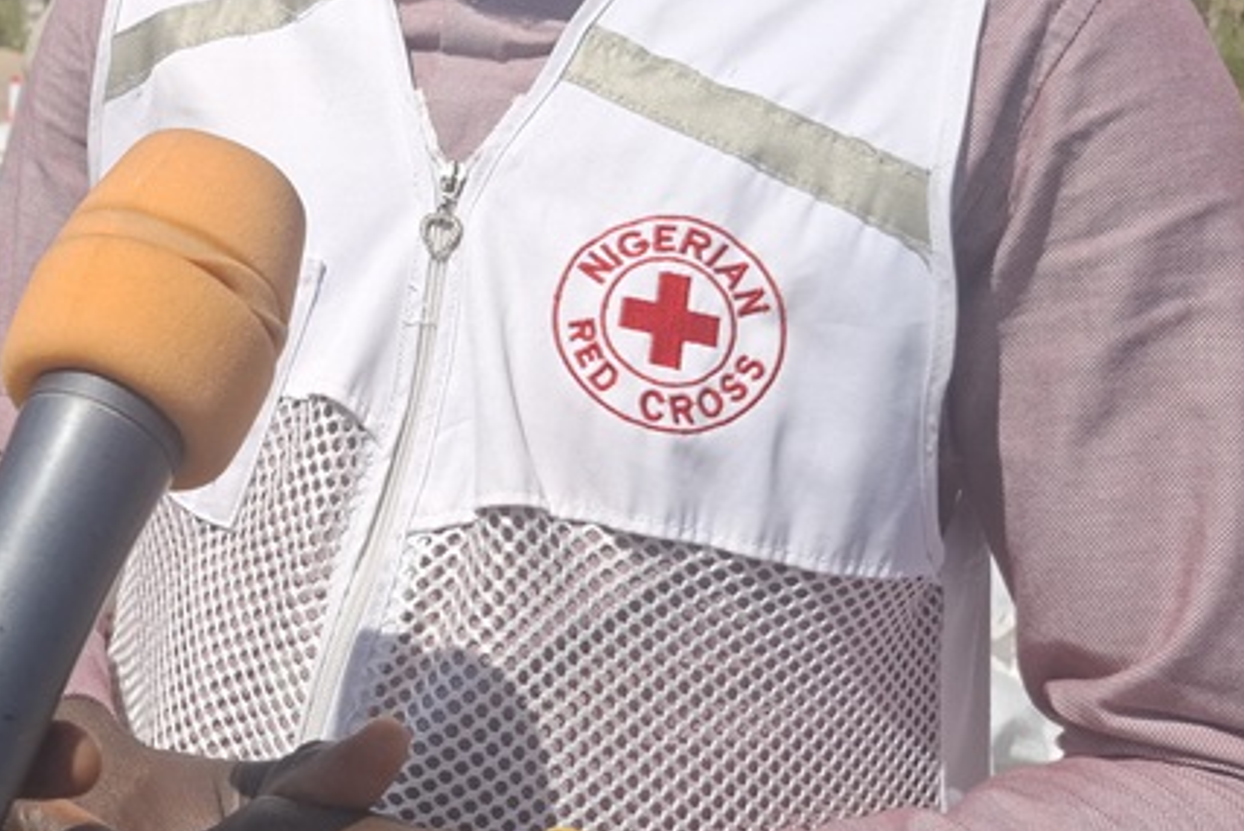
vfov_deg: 30.0
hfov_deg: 43.6
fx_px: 1452
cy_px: 26
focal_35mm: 42
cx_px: 201
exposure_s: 1/2198
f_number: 1.8
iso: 50
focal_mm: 5.54
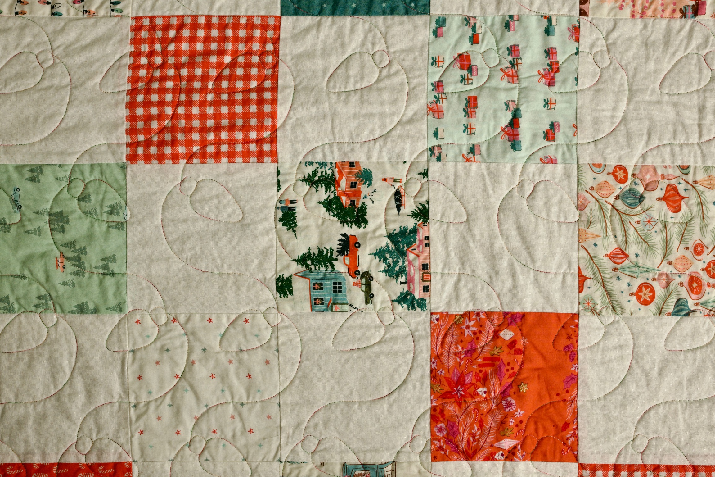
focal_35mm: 40
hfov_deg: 47.9
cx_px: 358
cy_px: 238
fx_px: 804
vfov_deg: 33.0
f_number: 8
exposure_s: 1/100
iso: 400
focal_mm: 27
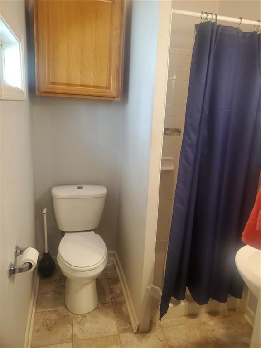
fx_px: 261
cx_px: 130
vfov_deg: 67.3
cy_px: 174
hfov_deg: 53.1
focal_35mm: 26
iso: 200
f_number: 1.5
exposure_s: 1/40
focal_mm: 4.3
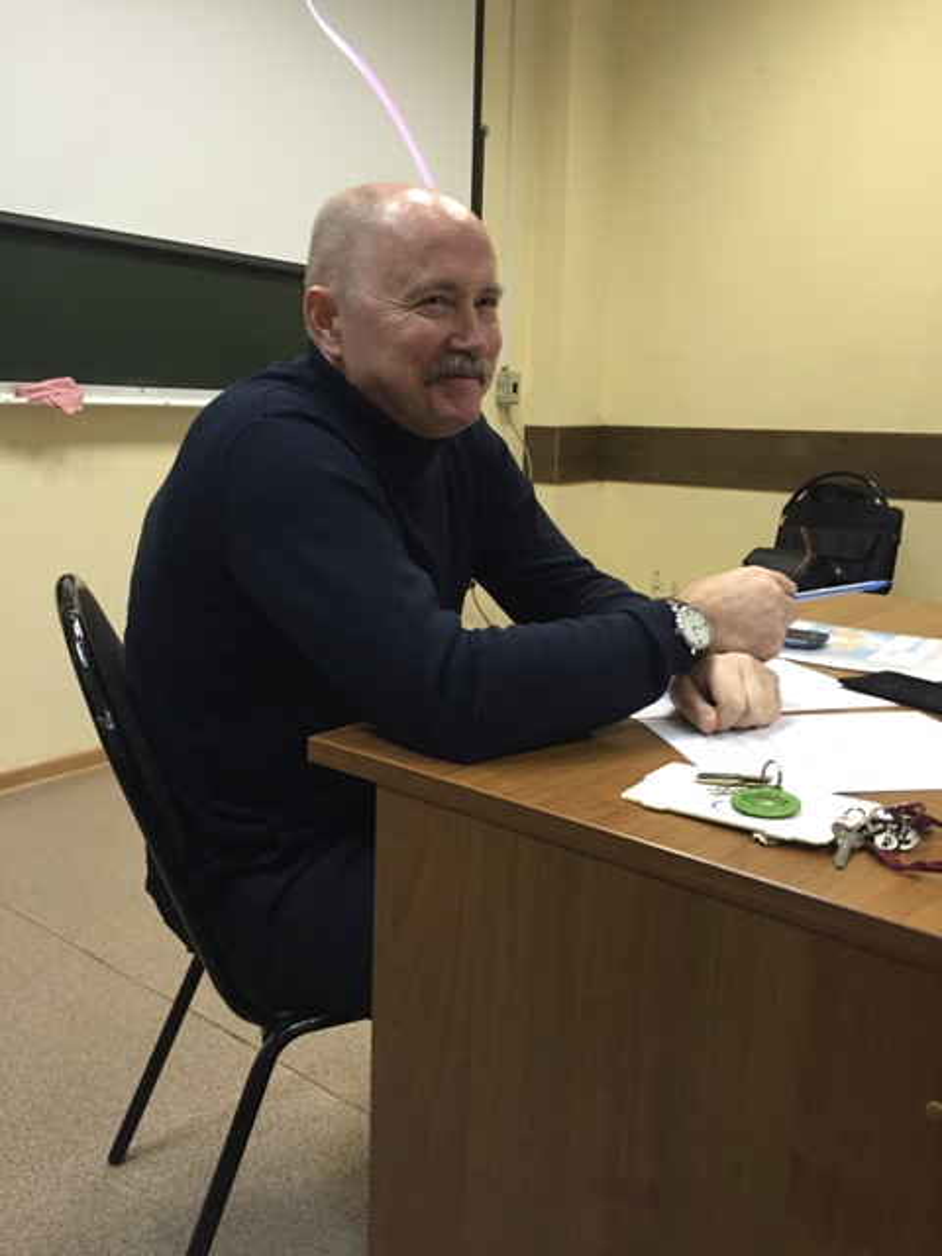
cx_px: 471
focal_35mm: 29
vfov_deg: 61.7
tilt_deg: -11.4
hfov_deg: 48.2
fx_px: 1052
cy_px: 628
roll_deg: -1.8
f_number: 2.2
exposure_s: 1/33
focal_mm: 4.15
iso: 250
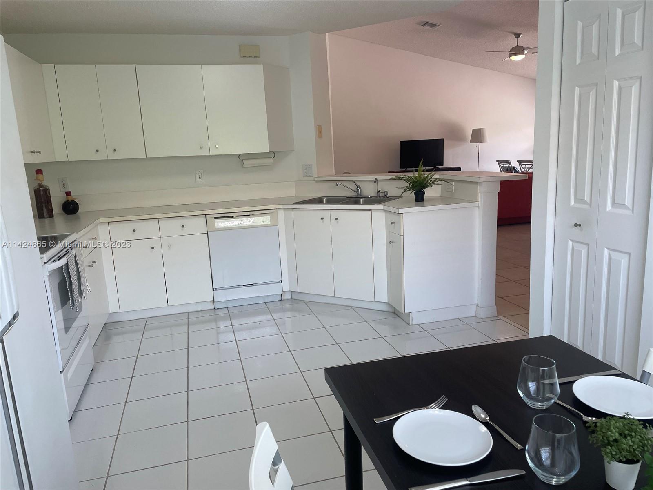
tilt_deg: -12.1
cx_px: 326
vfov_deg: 53.1
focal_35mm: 26
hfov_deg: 67.3
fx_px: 490
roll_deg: +3.0
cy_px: 245
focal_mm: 4.2
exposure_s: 1/121
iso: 100
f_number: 1.6
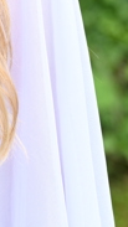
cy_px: 90
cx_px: -190
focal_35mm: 291
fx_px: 1755
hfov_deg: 4.1
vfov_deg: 7.4
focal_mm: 49
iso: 500
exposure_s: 1/1250
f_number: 2.8
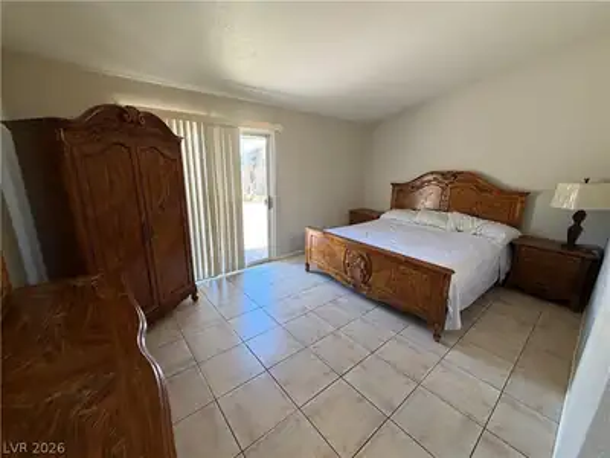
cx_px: 305
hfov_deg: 102.1
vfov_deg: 85.7
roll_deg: -1.4
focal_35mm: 14
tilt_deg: -14.7
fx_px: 247
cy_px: 229
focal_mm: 2.22
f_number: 2.2
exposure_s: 1/60
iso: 200
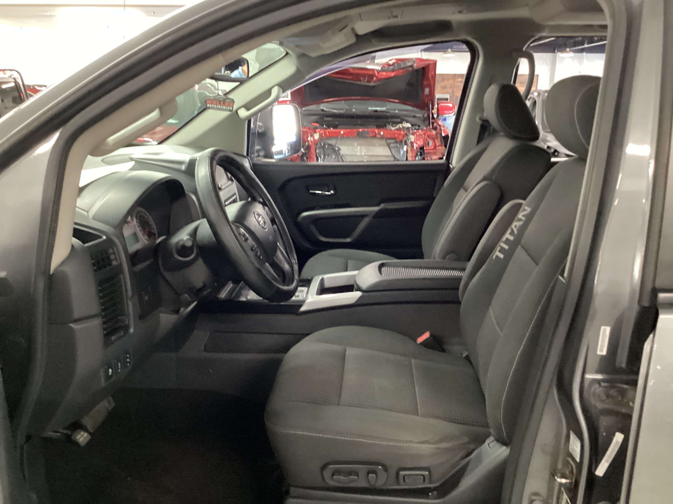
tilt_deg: -16.2
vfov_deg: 45.4
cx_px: 336
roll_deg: -1.1
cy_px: 252
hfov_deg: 58.4
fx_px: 603
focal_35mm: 31
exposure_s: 1/20
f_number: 2.4
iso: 640
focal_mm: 3.3
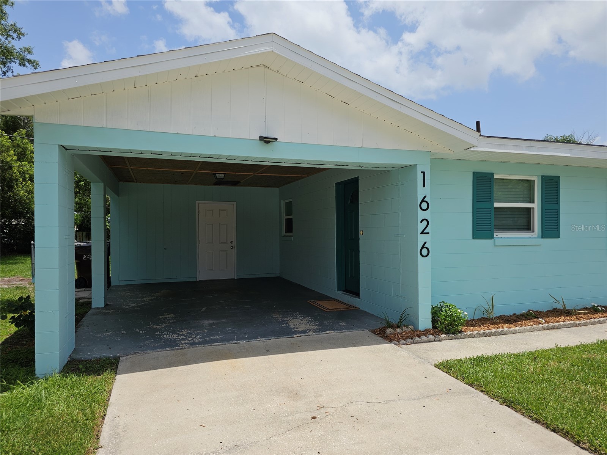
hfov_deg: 73.9
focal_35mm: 23
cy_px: 228
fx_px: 403
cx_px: 304
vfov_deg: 58.9
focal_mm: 6.3
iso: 10
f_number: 1.7
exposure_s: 1/1067
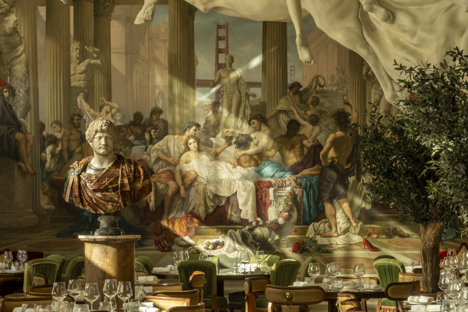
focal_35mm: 131
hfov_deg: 15.6
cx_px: 175
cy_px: 211
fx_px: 1703
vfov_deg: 10.5
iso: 100
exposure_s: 1/13
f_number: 18
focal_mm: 70
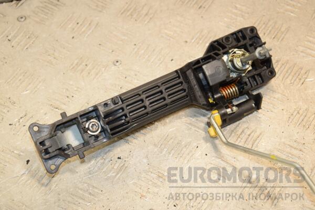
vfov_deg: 14.7
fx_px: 814
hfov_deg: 21.9
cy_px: 105
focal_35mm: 93
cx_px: 158
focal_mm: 62
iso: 800
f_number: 7.1
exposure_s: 1/200
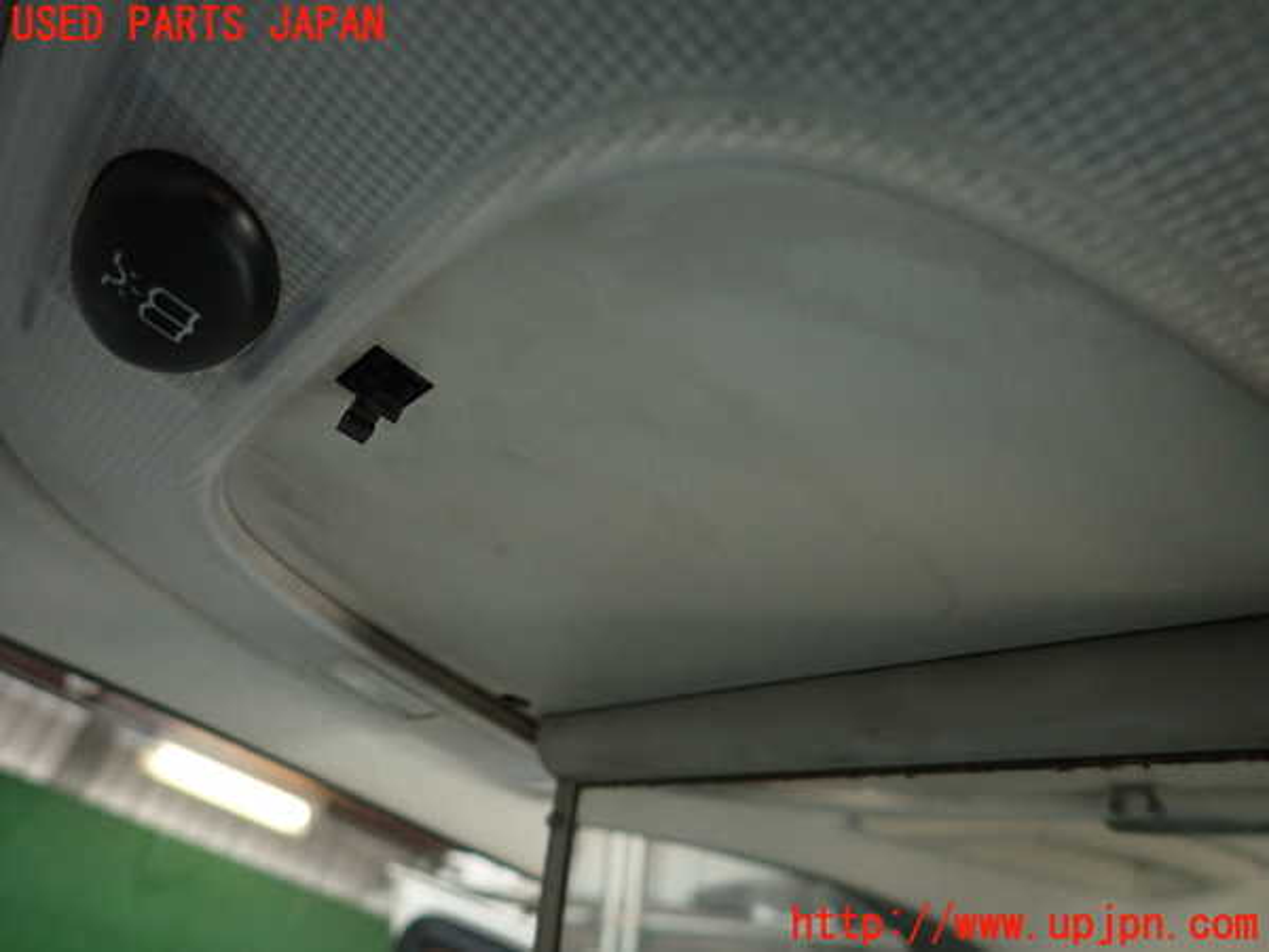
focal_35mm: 25
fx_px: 916
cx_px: 634
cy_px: 476
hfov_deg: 69.4
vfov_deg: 54.9
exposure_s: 1/30
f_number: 2
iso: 320
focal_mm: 4.5
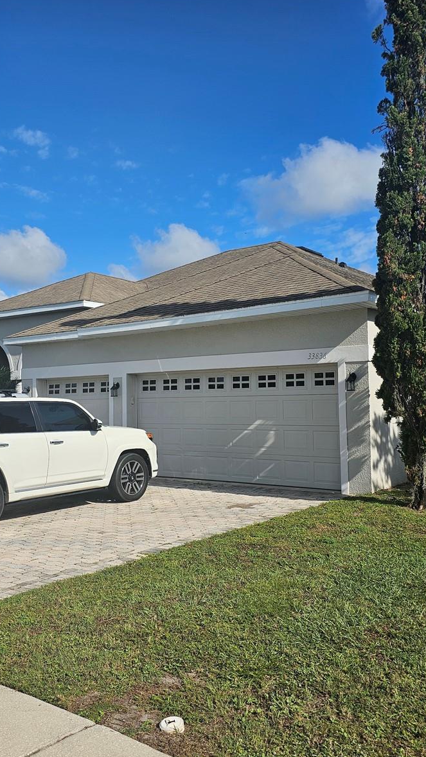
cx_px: 217
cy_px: 378
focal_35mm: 34
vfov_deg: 58.0
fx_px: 683
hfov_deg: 34.6
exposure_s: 1/1369
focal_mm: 6.3
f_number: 1.7
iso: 10
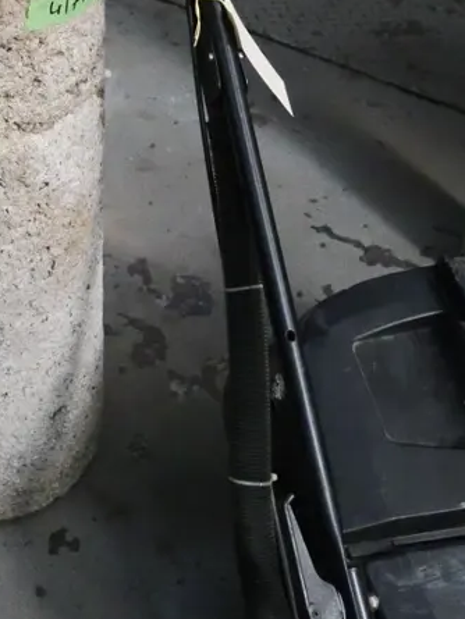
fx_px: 1235
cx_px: -36
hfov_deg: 20.4
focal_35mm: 69
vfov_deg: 25.9
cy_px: -72
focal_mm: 15
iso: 6400
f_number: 3.7
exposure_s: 1/1000
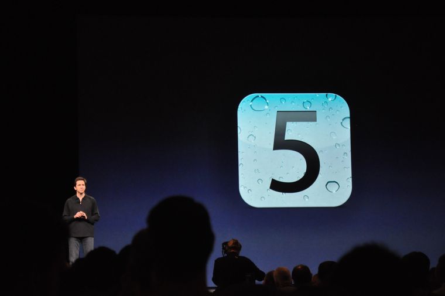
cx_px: 222
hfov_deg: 18.2
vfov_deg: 12.2
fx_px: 1389
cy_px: 148
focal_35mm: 112
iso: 1600
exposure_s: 1/60
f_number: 5.3
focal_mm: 75
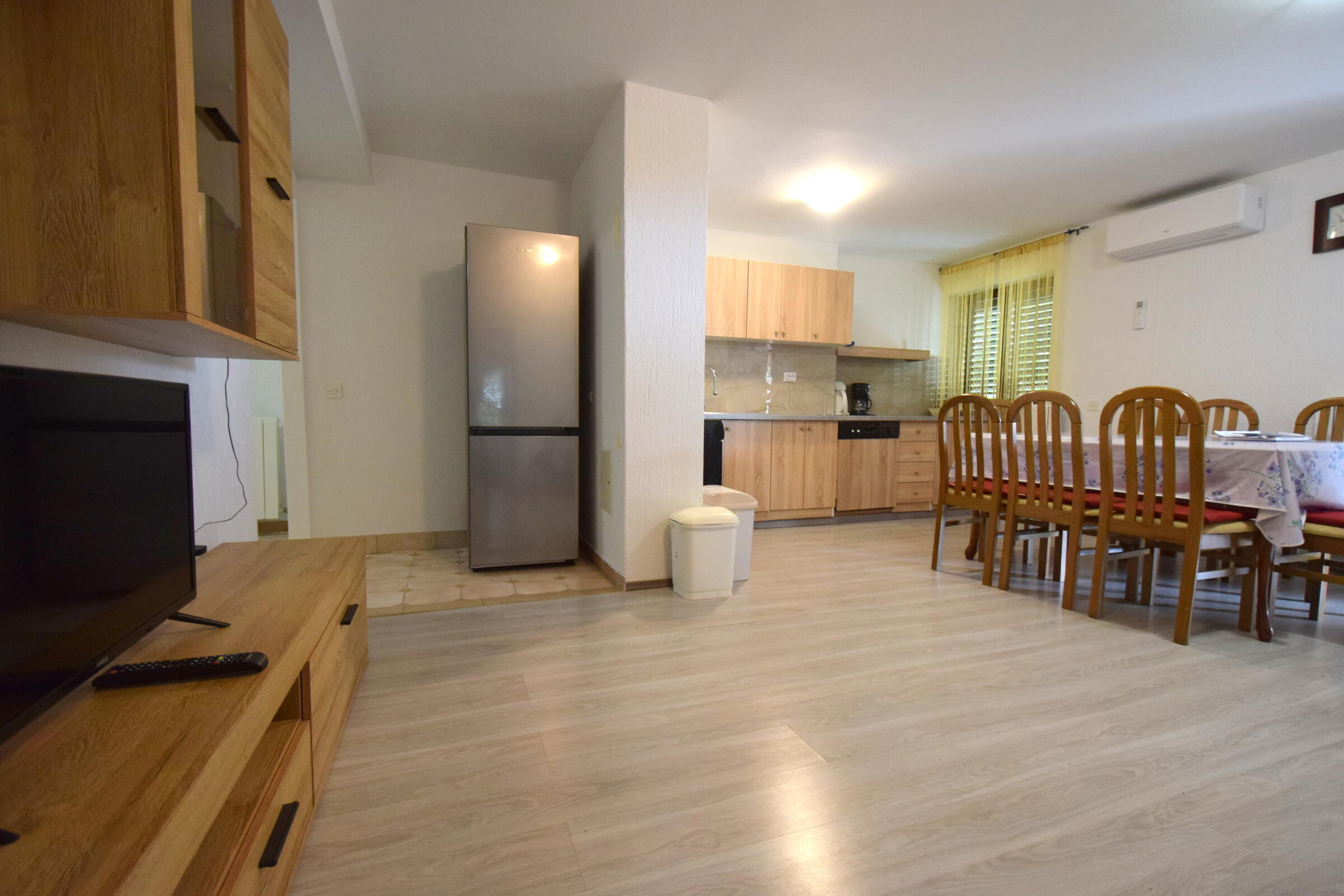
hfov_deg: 100.4
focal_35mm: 15
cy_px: 448
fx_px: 560
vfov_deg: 77.3
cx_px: 672
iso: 1000
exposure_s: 1/60
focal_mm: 10
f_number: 3.5
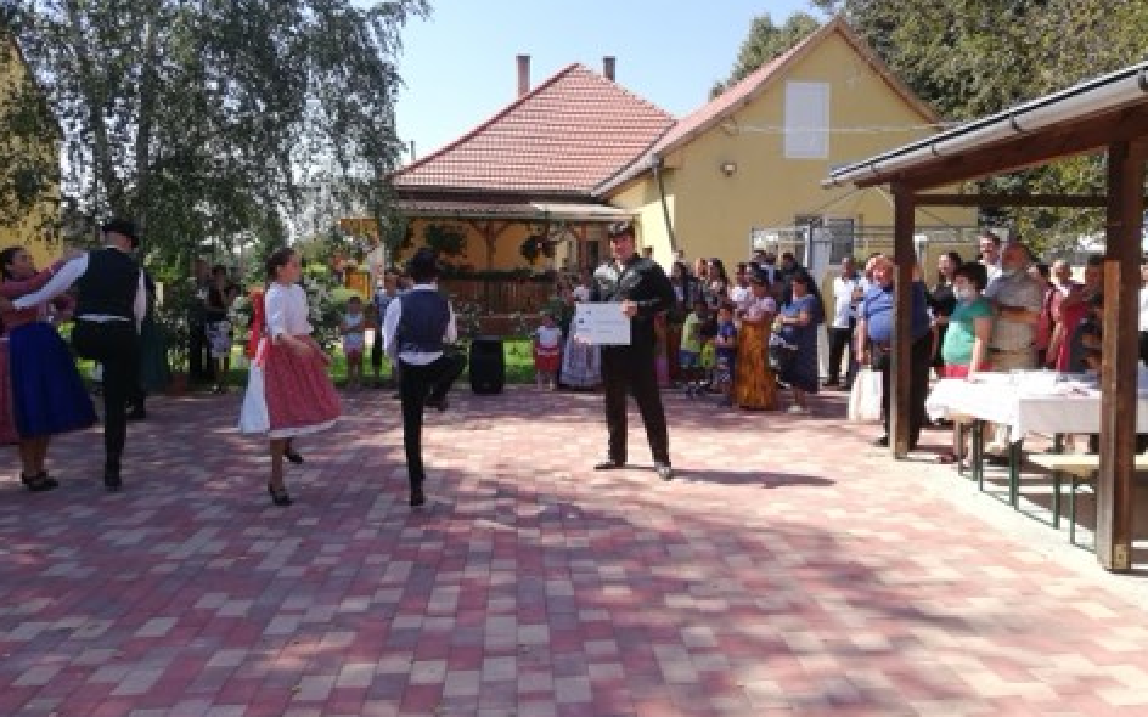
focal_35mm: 28
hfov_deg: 66.5
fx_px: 876
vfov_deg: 44.4
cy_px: 306
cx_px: 574
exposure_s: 1/471
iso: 50
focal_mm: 3.81
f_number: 2.2
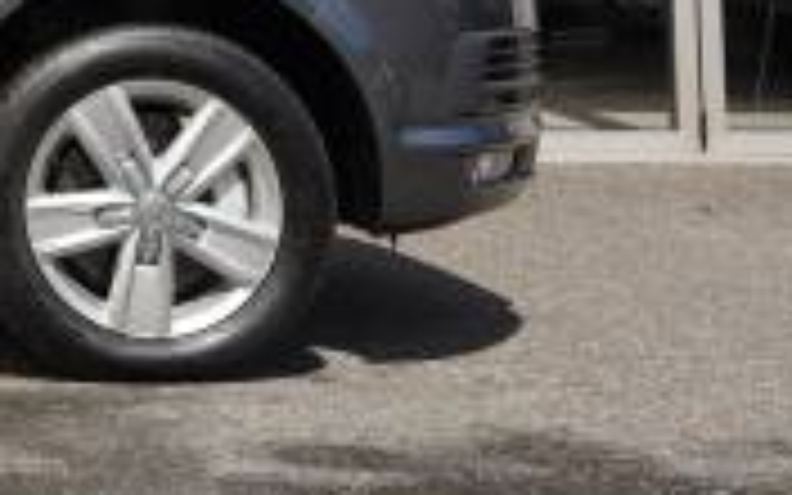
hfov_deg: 13.5
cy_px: -356
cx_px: -621
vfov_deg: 9.0
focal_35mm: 140
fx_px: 3013
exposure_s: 1/320
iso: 100
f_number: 4.5
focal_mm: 37.7
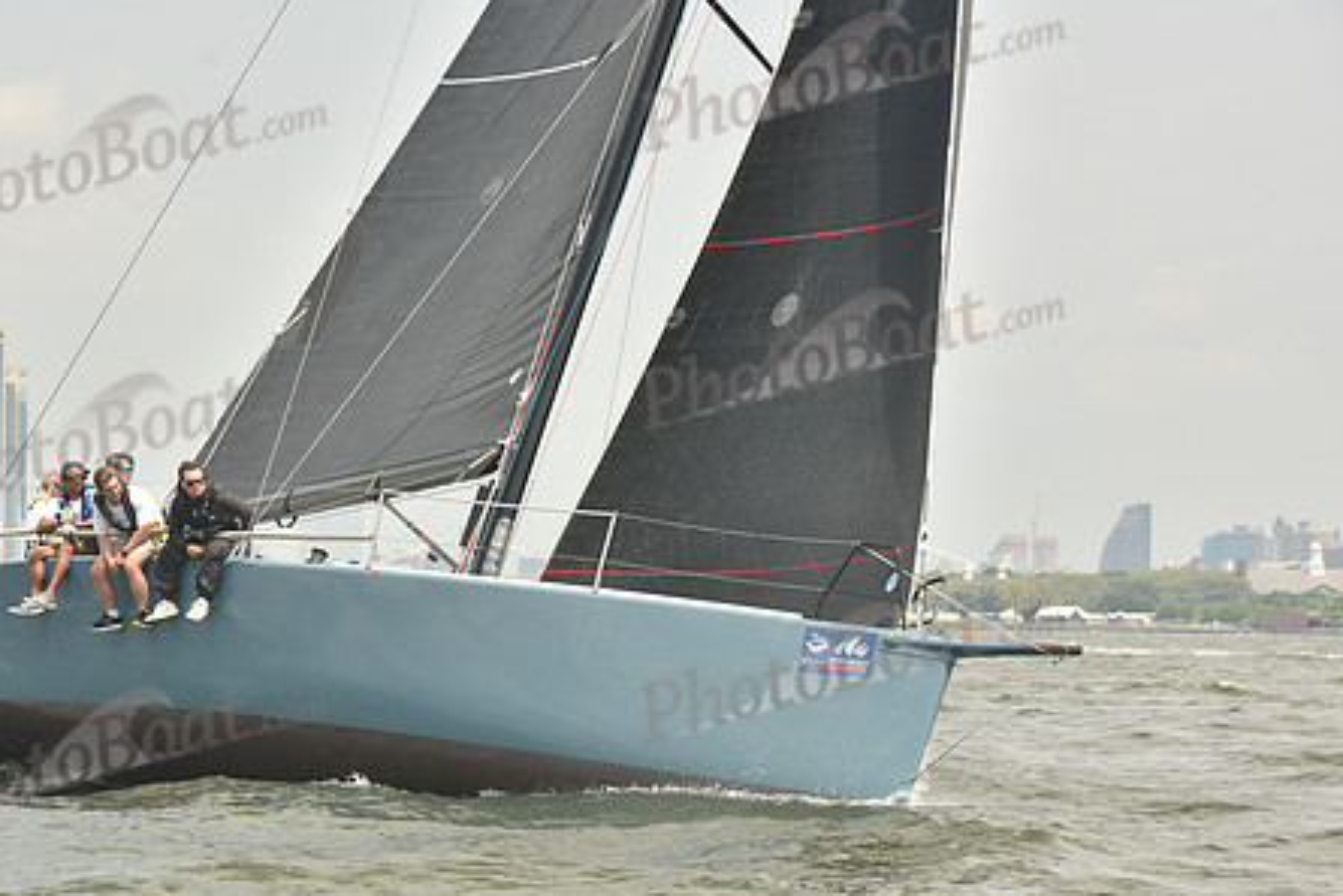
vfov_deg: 10.3
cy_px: 551
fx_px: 4963
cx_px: 486
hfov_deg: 15.4
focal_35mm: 133
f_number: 8
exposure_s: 1/800
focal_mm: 102
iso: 250
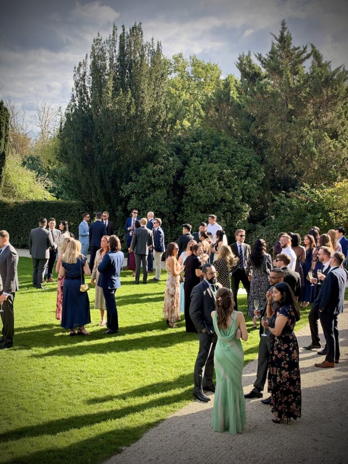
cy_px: 232
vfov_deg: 39.7
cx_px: 174
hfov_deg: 30.3
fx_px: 643
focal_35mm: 48
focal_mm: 6.93
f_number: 1.8
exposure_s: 1/979
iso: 100
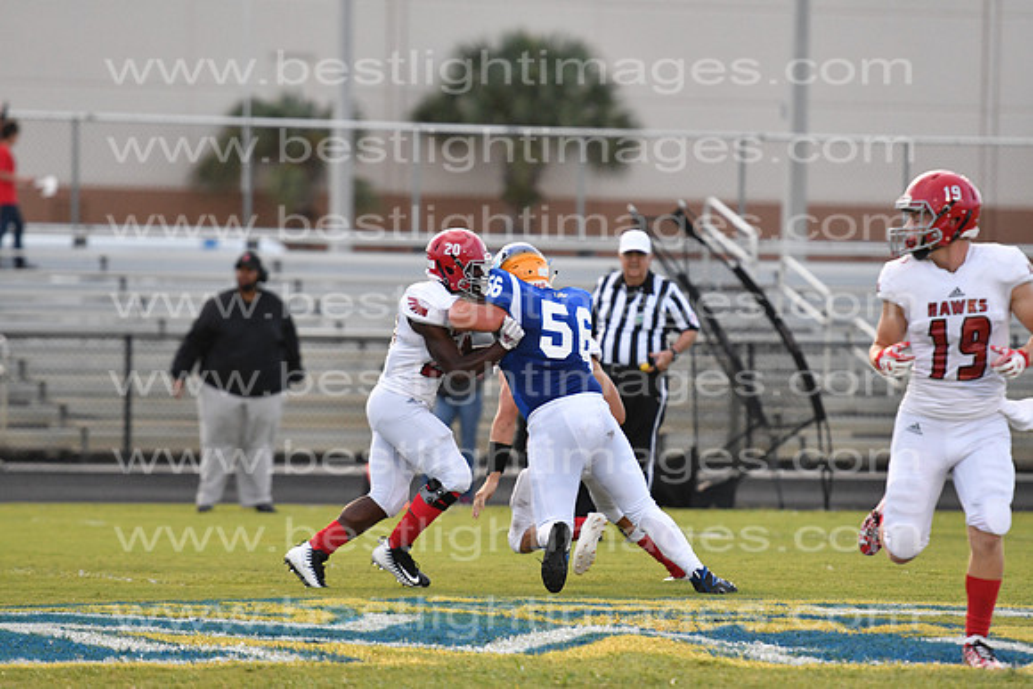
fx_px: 7964
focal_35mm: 278
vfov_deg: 5.0
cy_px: 344
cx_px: 516
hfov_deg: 7.4
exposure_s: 1/1000
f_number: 3.2
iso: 1600
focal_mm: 185
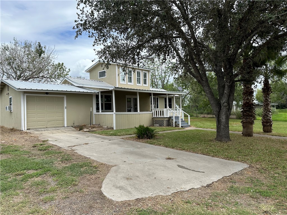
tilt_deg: +0.8
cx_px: 144
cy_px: 108
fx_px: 199
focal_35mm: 24
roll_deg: +1.0
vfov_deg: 56.8
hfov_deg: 71.6
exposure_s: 1/3717
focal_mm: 6.86
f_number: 1.78
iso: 80
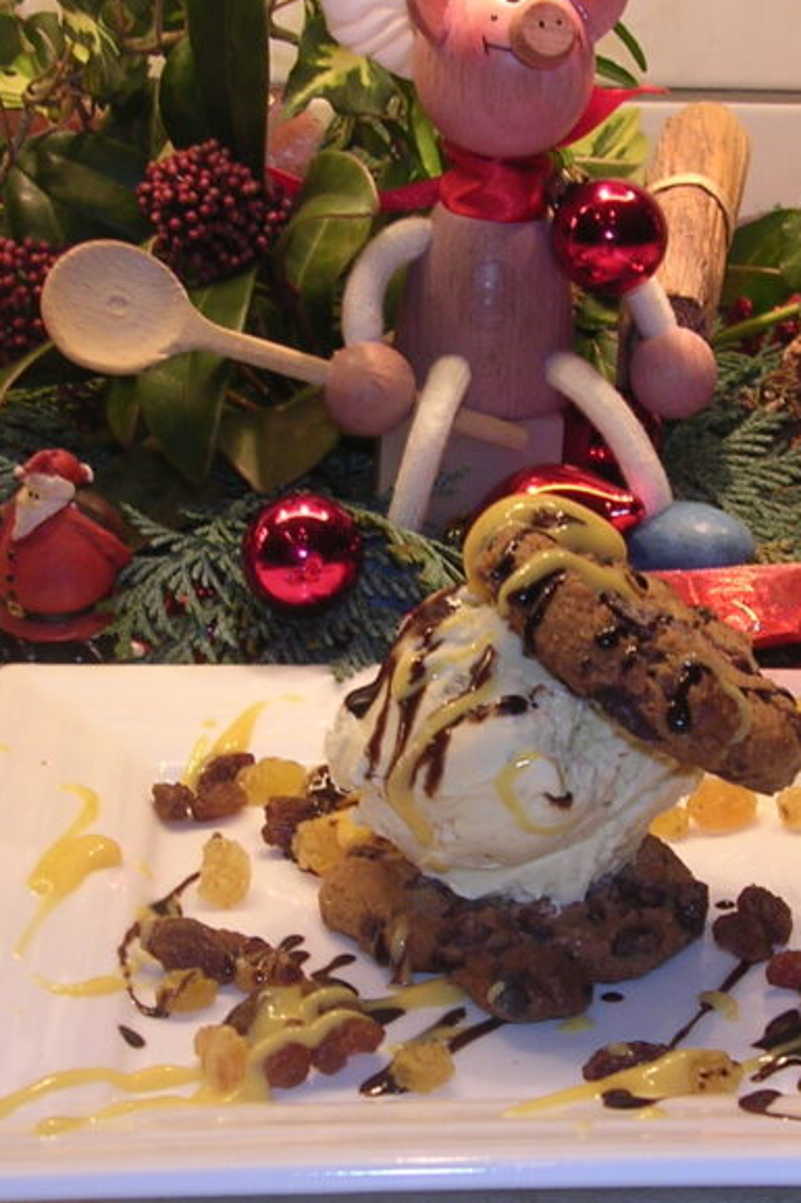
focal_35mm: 70
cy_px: 701
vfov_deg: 28.8
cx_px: 522
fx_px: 2337
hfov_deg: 19.4
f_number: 2.8
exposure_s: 1/30
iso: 100
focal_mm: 5.8
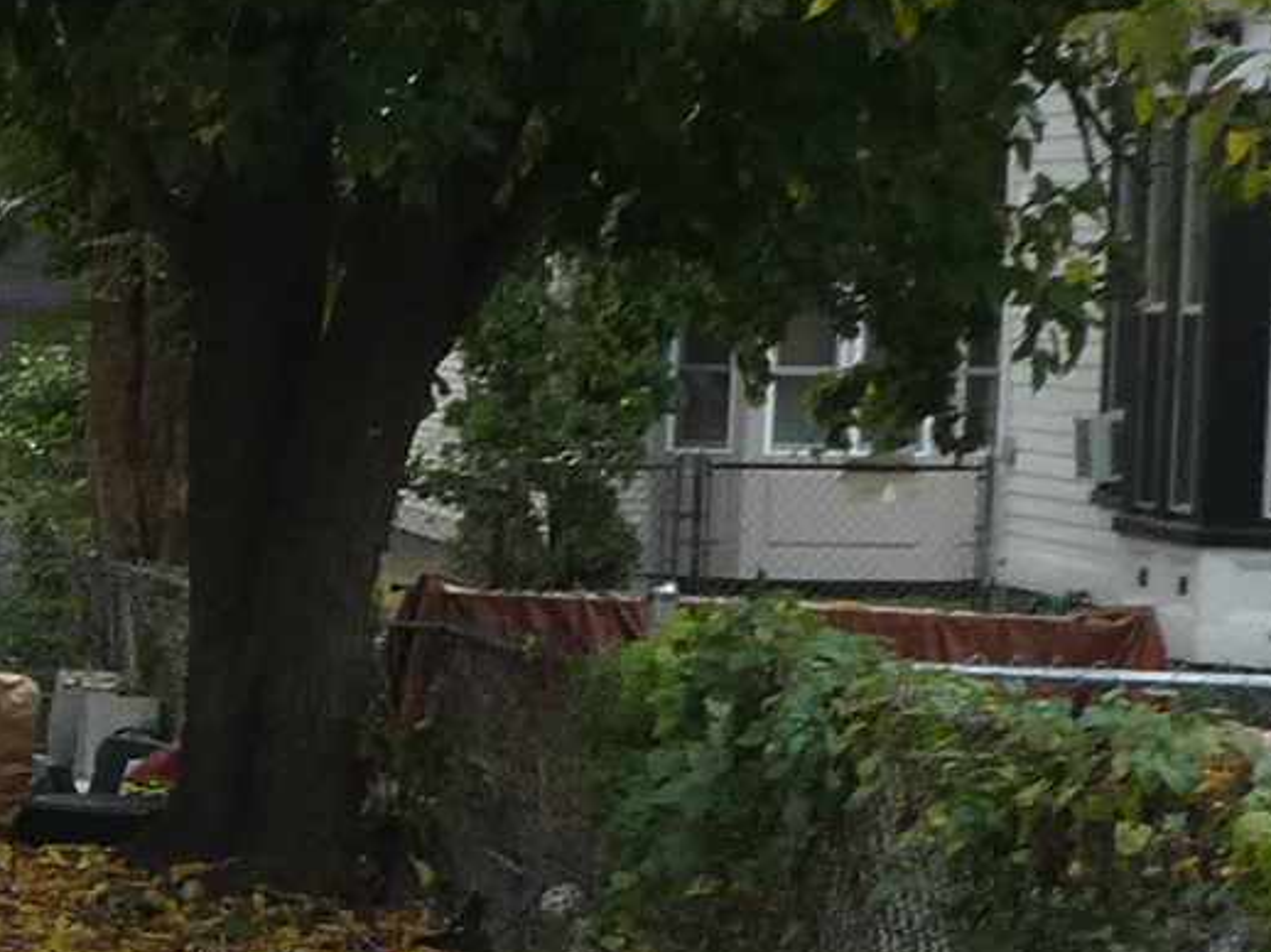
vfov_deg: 8.0
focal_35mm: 184
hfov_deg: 9.4
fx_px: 6753
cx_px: -1892
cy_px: 1028
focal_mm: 5.4
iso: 125
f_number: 3.5
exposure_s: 1/320
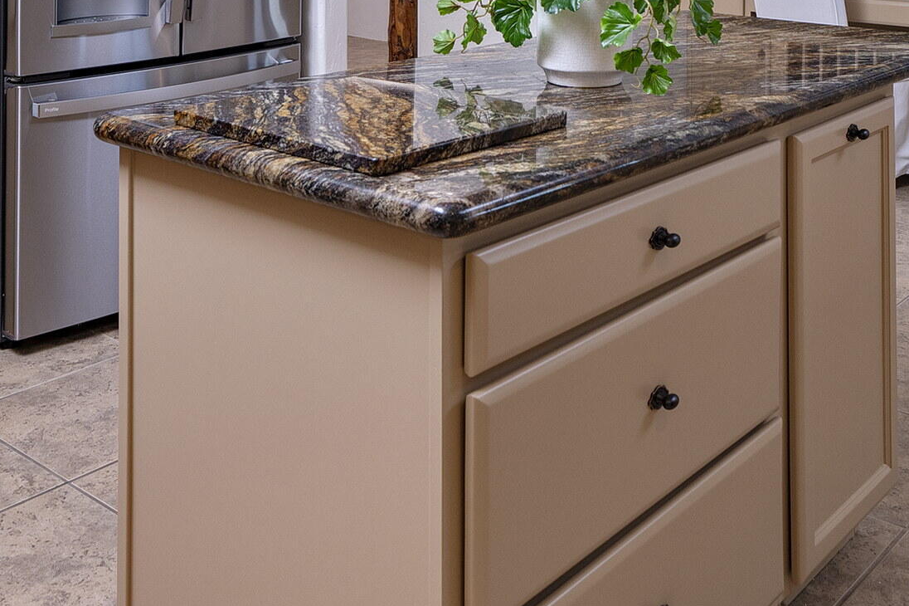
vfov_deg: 25.9
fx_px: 1161
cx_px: 524
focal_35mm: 46
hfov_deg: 42.6
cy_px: -132
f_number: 7.1
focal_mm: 18
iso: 200
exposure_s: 1/10
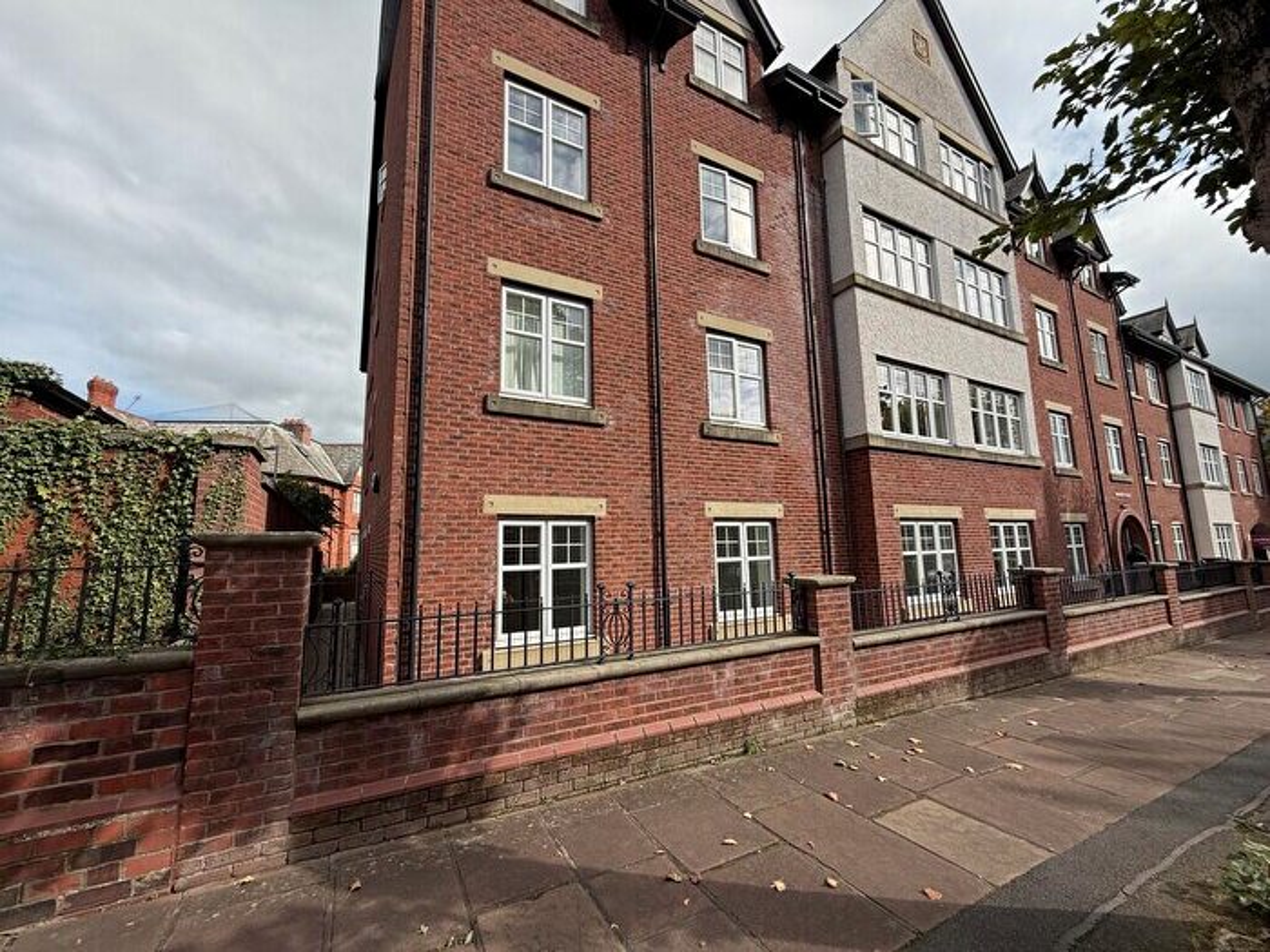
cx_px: 635
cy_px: 476
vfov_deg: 85.7
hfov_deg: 102.1
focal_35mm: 14
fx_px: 514
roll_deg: +1.8
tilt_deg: +8.8
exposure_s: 1/779
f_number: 2.2
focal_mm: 2.22
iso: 20
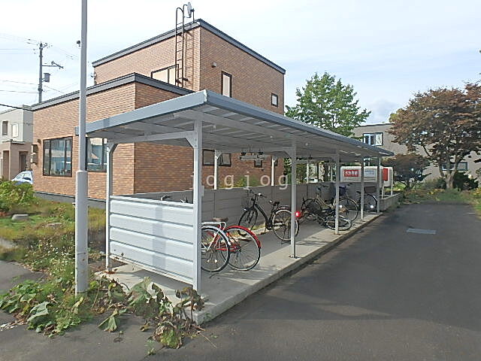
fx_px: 292
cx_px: 240
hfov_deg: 79.0
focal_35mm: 21
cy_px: 180
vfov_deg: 63.4
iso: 125
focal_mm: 3.7
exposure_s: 1/800
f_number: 3.5
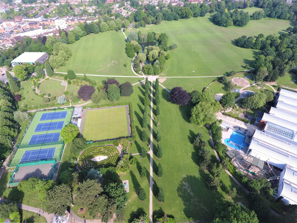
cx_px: 148
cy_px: 112
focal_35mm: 20
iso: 100
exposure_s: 1/337
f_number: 2.8
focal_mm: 3.61
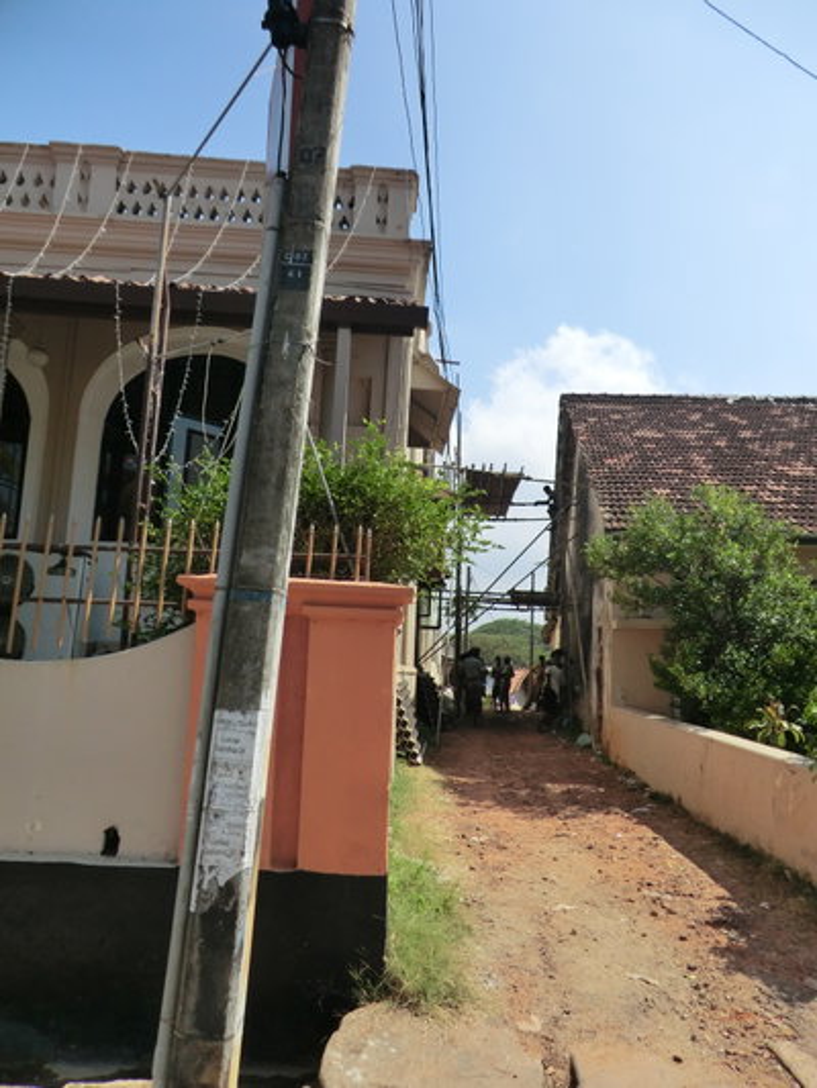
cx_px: 408
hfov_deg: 56.8
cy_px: 544
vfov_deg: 71.6
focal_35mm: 24
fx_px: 755
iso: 80
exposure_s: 1/250
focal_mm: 4.3
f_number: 7.5
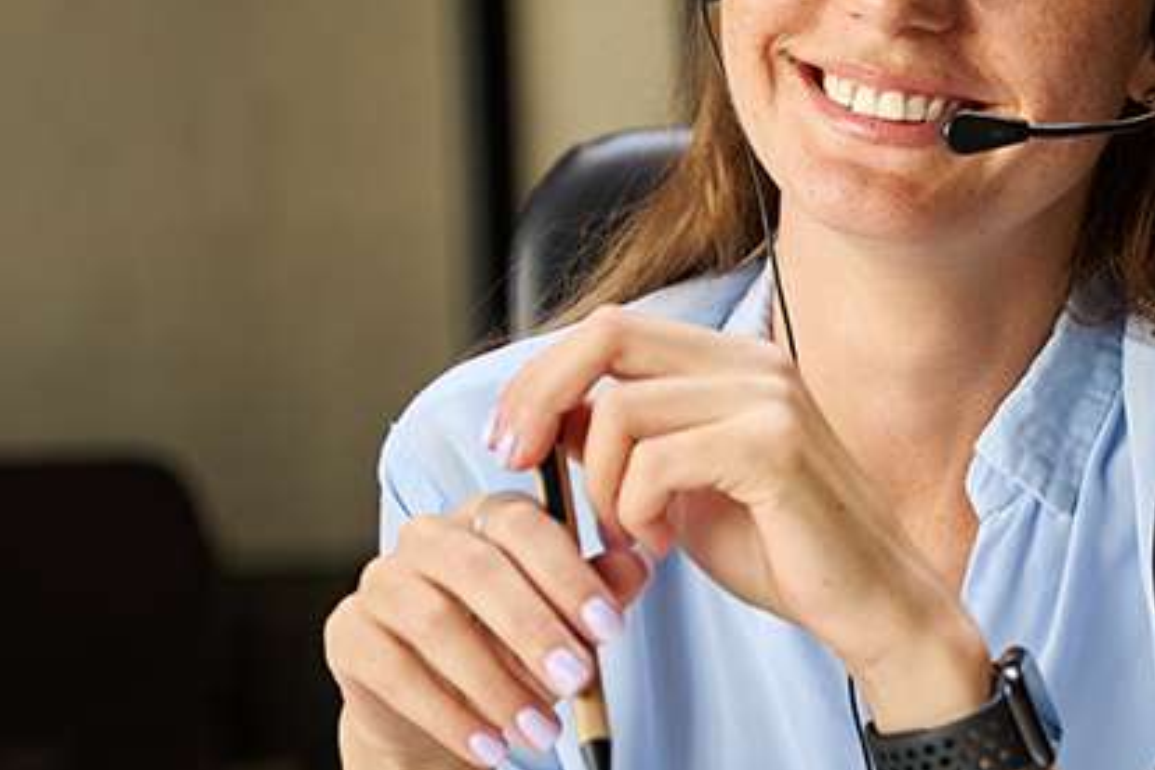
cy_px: 480
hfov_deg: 11.6
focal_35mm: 175
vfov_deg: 7.8
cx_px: 1135
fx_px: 5619
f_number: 2.8
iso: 500
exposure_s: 1/320
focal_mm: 60.4
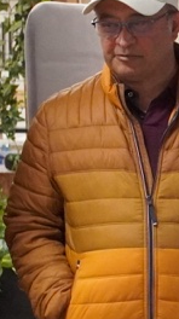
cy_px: 195
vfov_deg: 13.1
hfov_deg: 6.7
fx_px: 1391
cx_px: 543
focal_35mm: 164
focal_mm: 23
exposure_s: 1/160
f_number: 4
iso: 6400
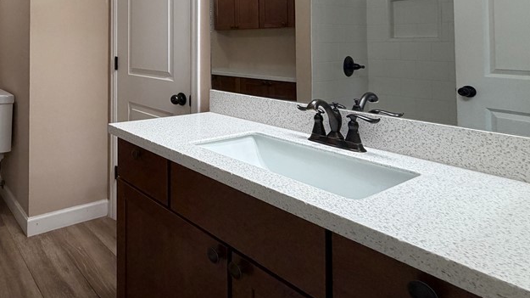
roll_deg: -0.1
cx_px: 102
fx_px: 351
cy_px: 37
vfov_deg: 42.6
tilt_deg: +0.6
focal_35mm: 25
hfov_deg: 66.8
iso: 250
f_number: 2.2
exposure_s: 1/120
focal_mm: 2.22
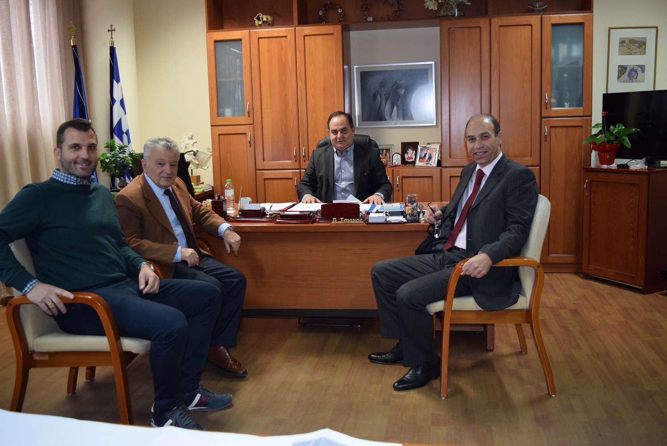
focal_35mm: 34
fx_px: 640
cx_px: 334
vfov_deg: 38.4
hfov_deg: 55.1
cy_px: 223
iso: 1250
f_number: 3.8
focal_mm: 23
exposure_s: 1/60
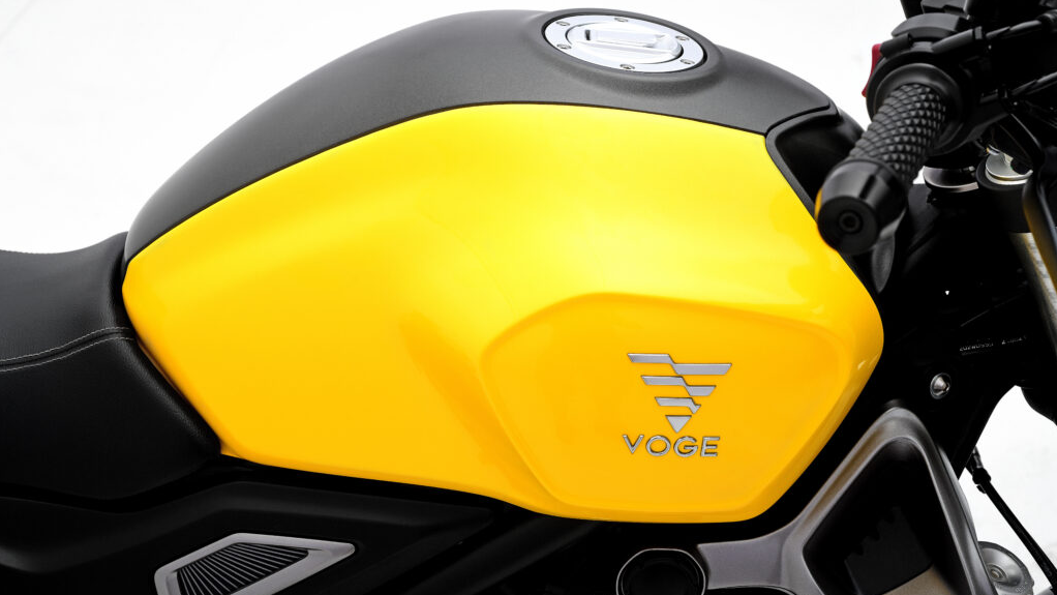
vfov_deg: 19.1
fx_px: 1766
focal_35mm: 63
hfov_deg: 33.3
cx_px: 528
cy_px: 285
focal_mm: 60
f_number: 10
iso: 200
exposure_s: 1/160
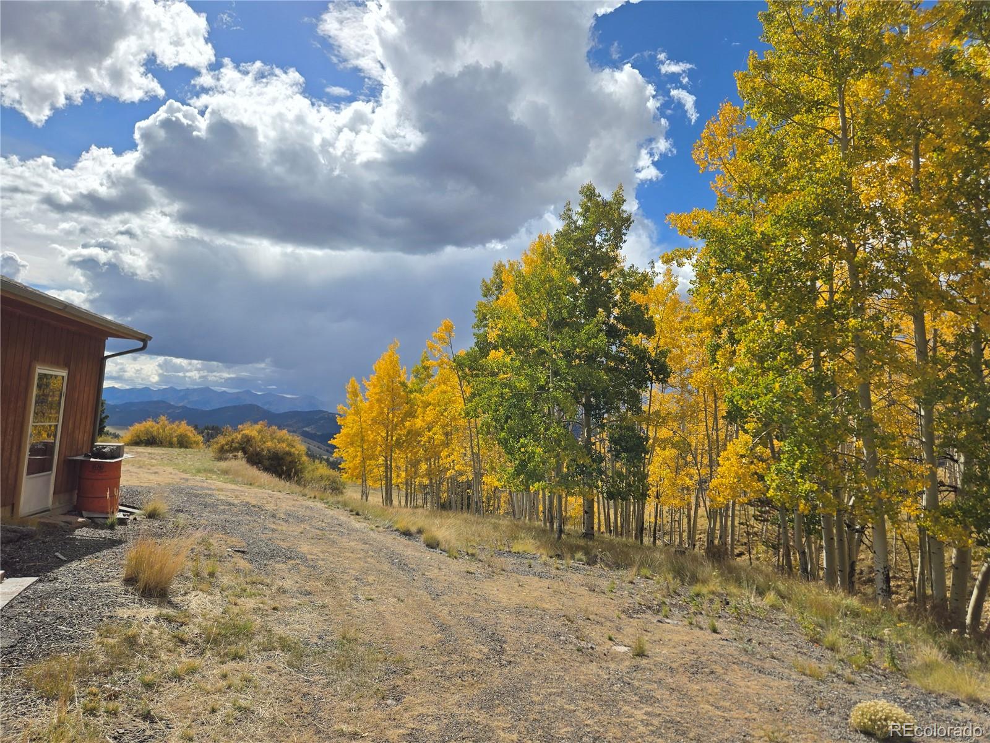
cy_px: 372
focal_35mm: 23
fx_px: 658
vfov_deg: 58.9
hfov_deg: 73.9
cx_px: 495
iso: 25
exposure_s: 1/4458
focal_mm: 5.4
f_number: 1.8
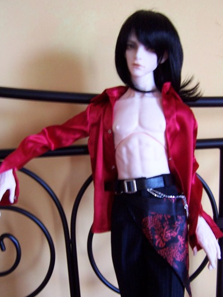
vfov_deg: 41.9
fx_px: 387
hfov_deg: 32.2
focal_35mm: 45
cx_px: 116
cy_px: 175
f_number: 3
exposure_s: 1/8
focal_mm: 6
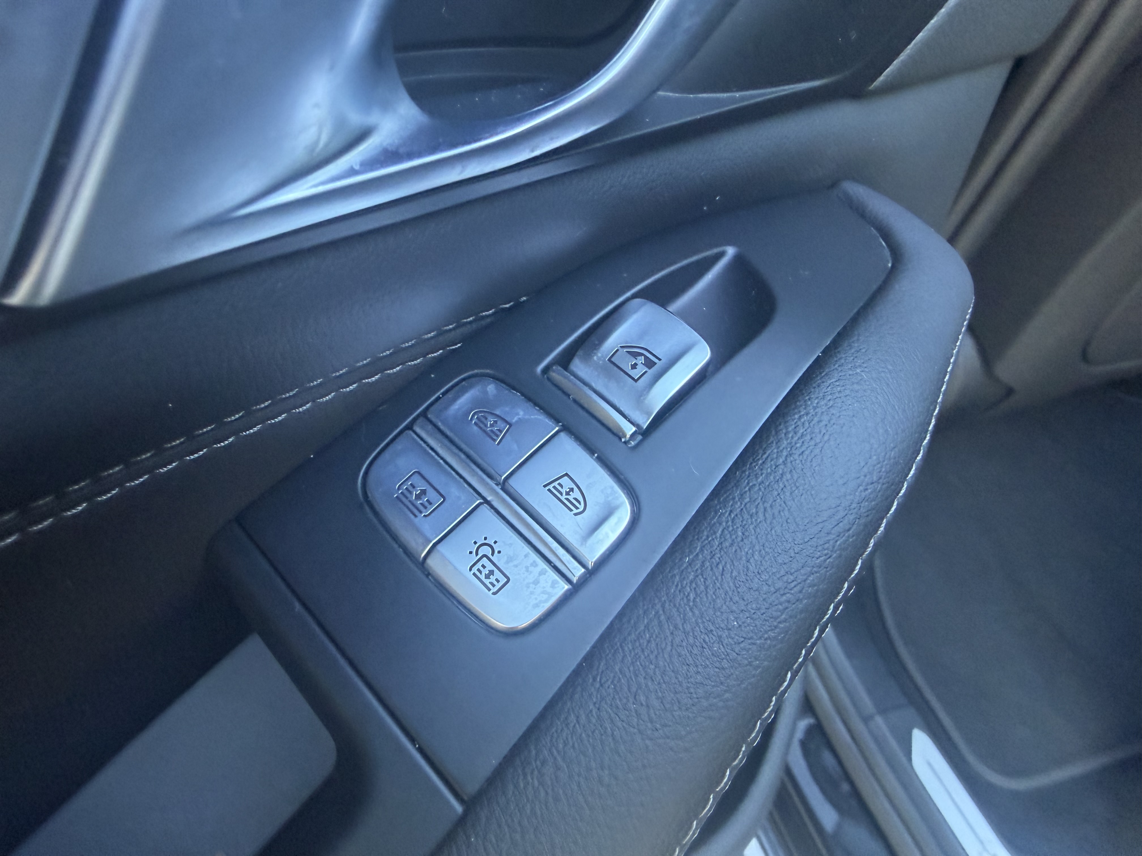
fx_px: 792
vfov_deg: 56.8
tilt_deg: -46.2
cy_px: 428
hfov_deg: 71.6
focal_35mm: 24
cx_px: 571
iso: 320
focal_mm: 2.22
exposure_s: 1/66
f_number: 2.2
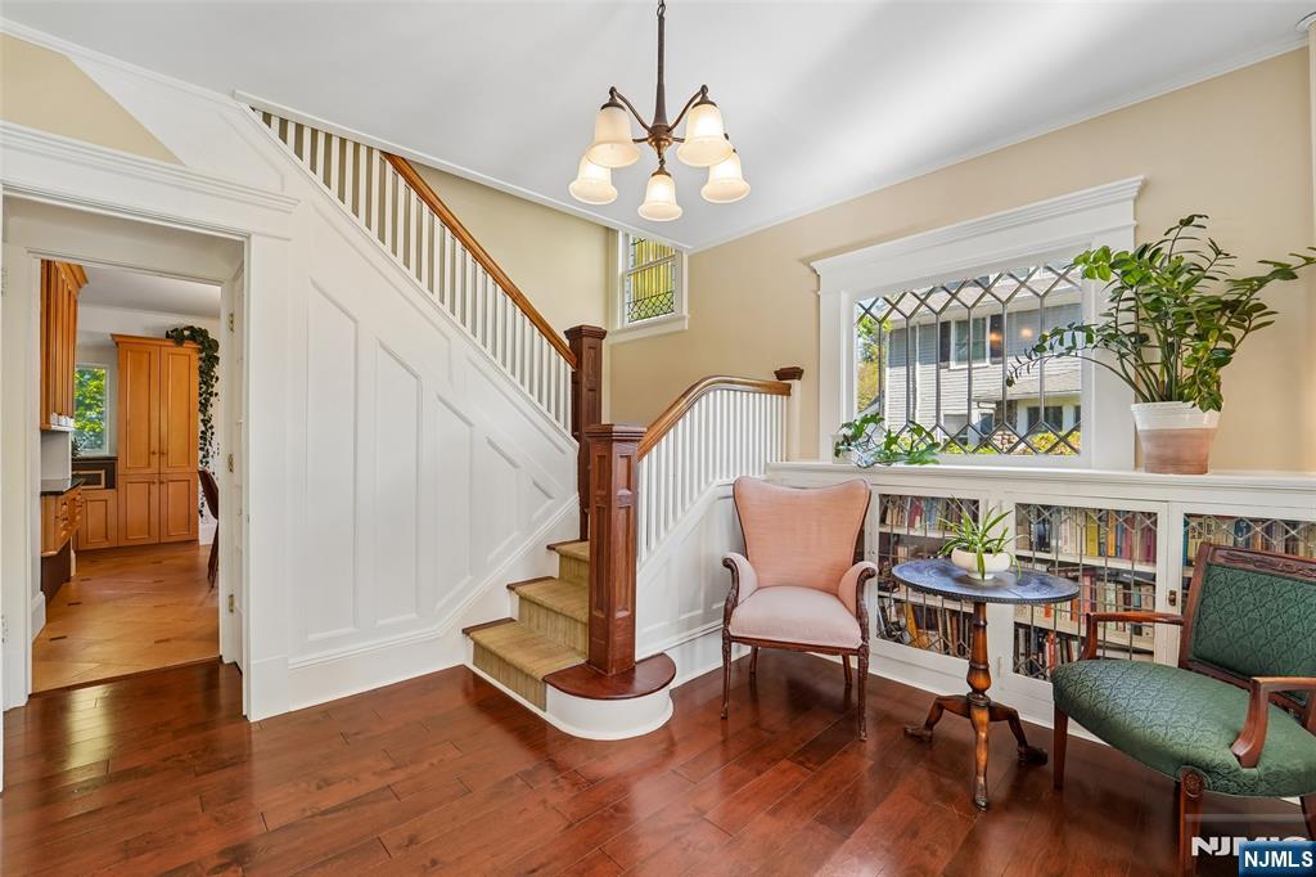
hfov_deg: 104.3
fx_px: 512
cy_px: 438
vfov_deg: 81.2
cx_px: 658
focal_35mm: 14
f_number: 8
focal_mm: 14
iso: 400
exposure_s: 1/25
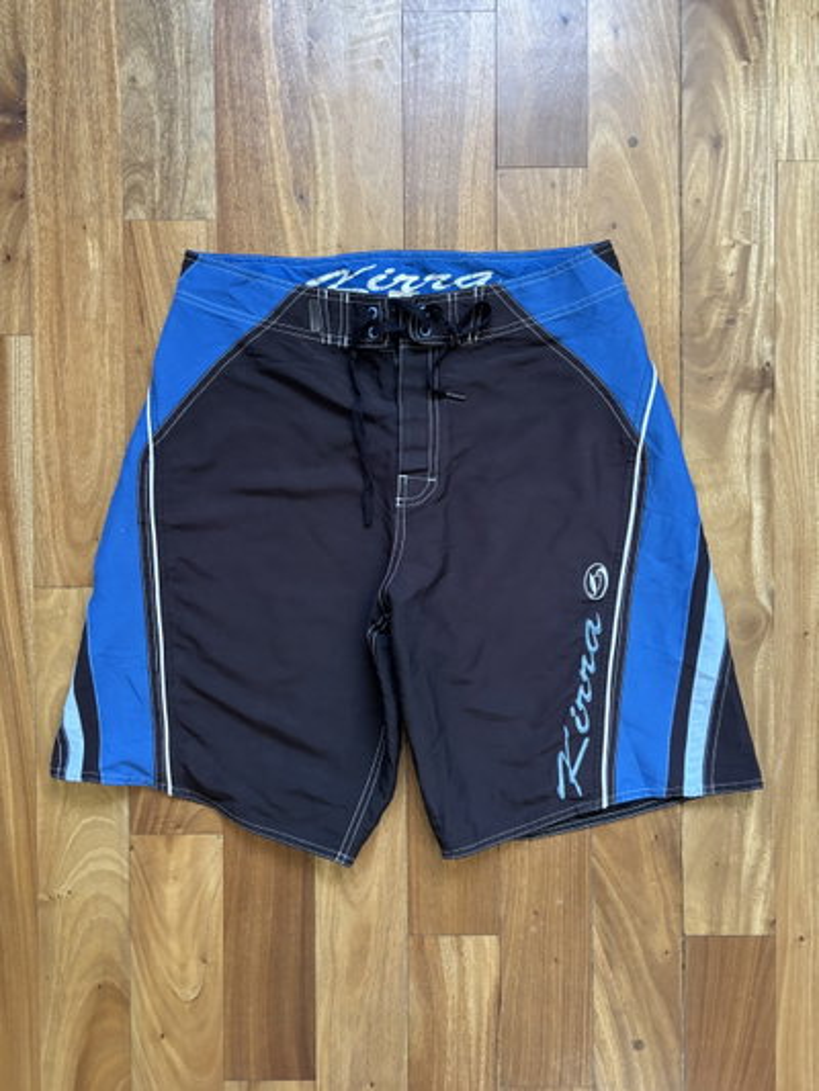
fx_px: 820
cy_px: 546
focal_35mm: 26
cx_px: 410
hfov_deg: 53.1
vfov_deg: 67.3
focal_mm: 5.96
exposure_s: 1/60
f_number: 1.6
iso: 250
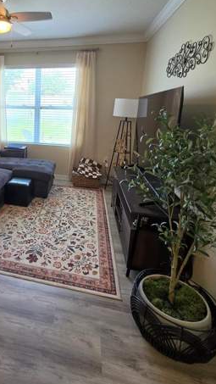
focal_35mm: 20
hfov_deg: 51.0
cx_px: 31
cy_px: 153
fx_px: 204
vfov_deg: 85.5
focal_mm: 2.2
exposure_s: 1/120
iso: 100
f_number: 1.9
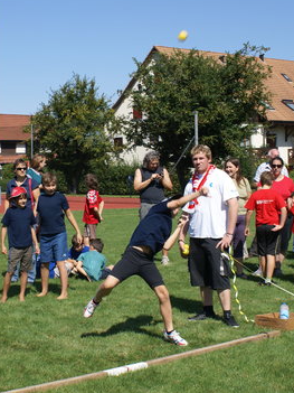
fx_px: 881
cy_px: 194
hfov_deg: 18.9
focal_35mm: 78
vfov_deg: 25.1
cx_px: 94
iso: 100
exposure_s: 1/320
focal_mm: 35
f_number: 8
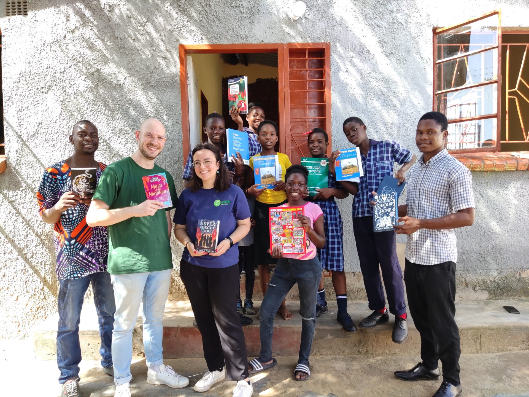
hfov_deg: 67.3
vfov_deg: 53.1
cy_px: 198
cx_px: 264
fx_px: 397
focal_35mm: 26
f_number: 1.79
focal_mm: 4.71
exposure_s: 1/128
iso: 50
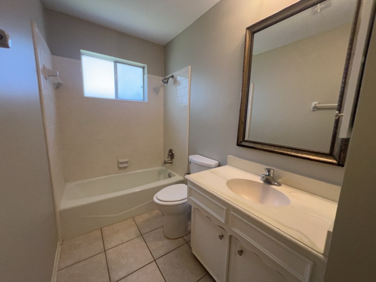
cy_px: 141
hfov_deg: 106.2
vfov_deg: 89.9
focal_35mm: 13
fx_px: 141
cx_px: 188
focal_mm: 1.57
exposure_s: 1/60
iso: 125
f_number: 1.8
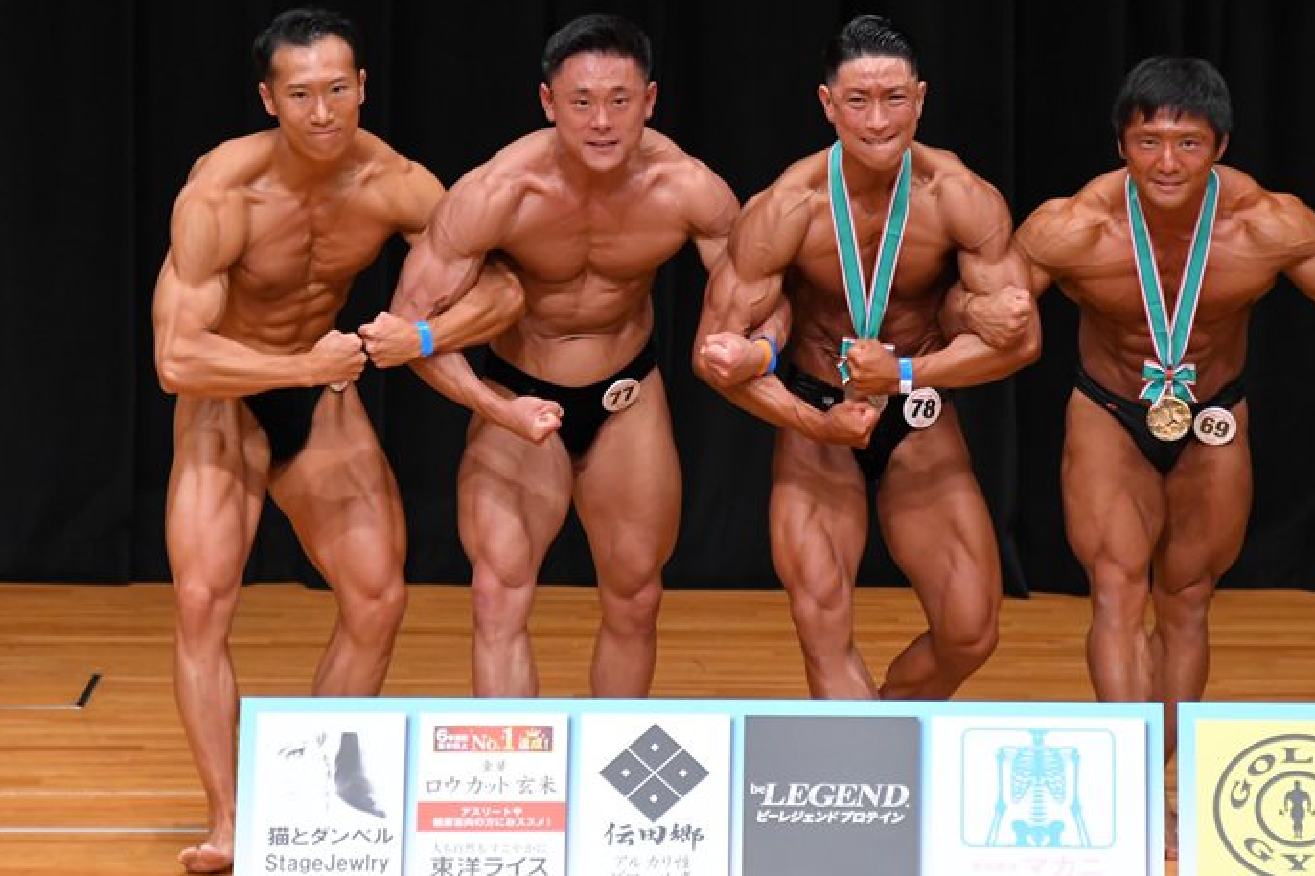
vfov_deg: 3.9
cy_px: 422
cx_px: 685
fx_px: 13000
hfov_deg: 5.8
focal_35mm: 356
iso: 3200
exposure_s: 1/400
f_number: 5.6
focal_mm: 210
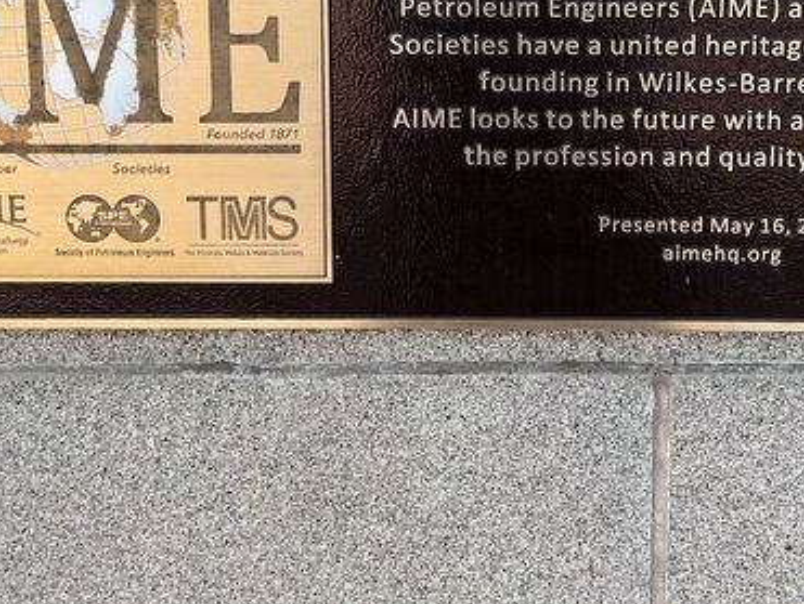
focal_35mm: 56
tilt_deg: -11.2
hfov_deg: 34.2
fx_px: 1302
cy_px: -30
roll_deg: -0.9
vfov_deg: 24.7
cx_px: 470
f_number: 1.6
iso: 50
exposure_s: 1/459
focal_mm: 5.1
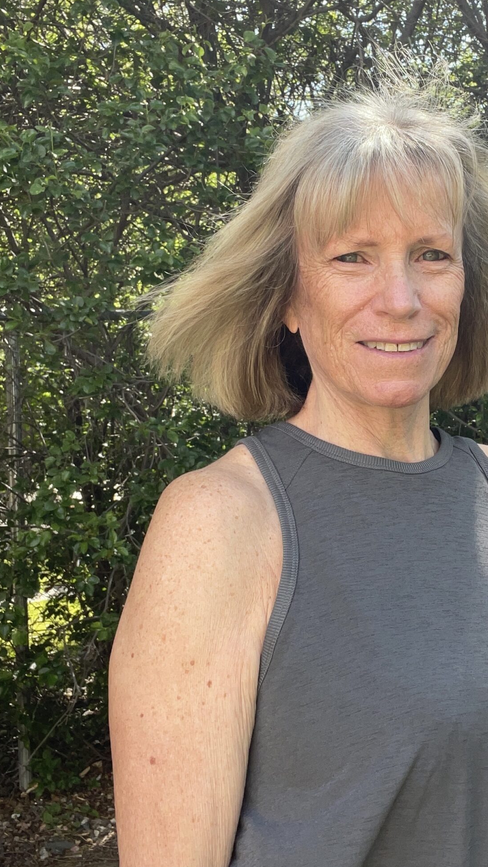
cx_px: 388
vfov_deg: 47.3
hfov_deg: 27.2
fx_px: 989
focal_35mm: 43
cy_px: 402
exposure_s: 1/121
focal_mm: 2.71
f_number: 2.2
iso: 25
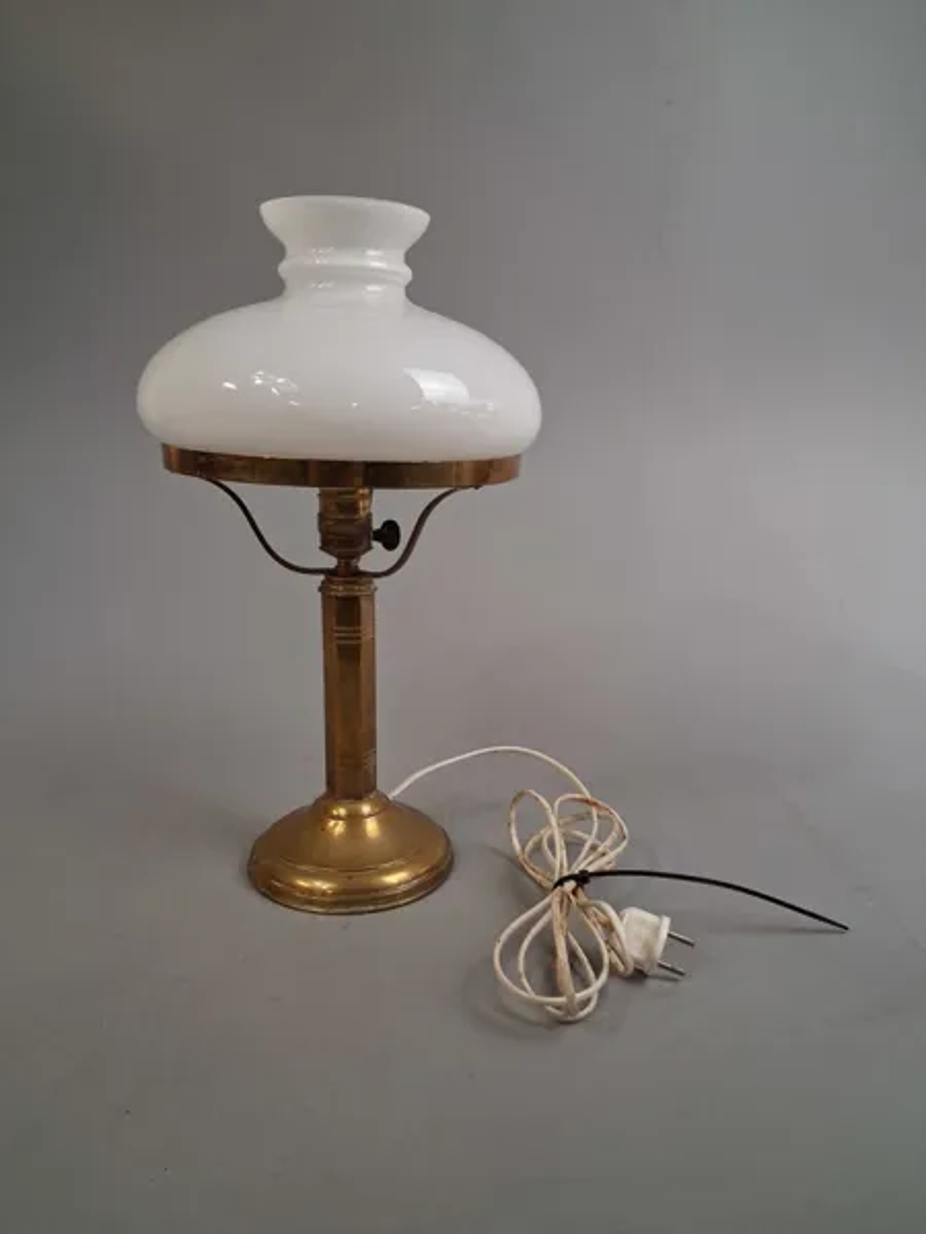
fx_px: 963
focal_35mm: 27
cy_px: 617
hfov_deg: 51.4
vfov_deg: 65.3
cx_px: 463
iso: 400
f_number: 1.8
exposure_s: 1/100
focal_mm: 4
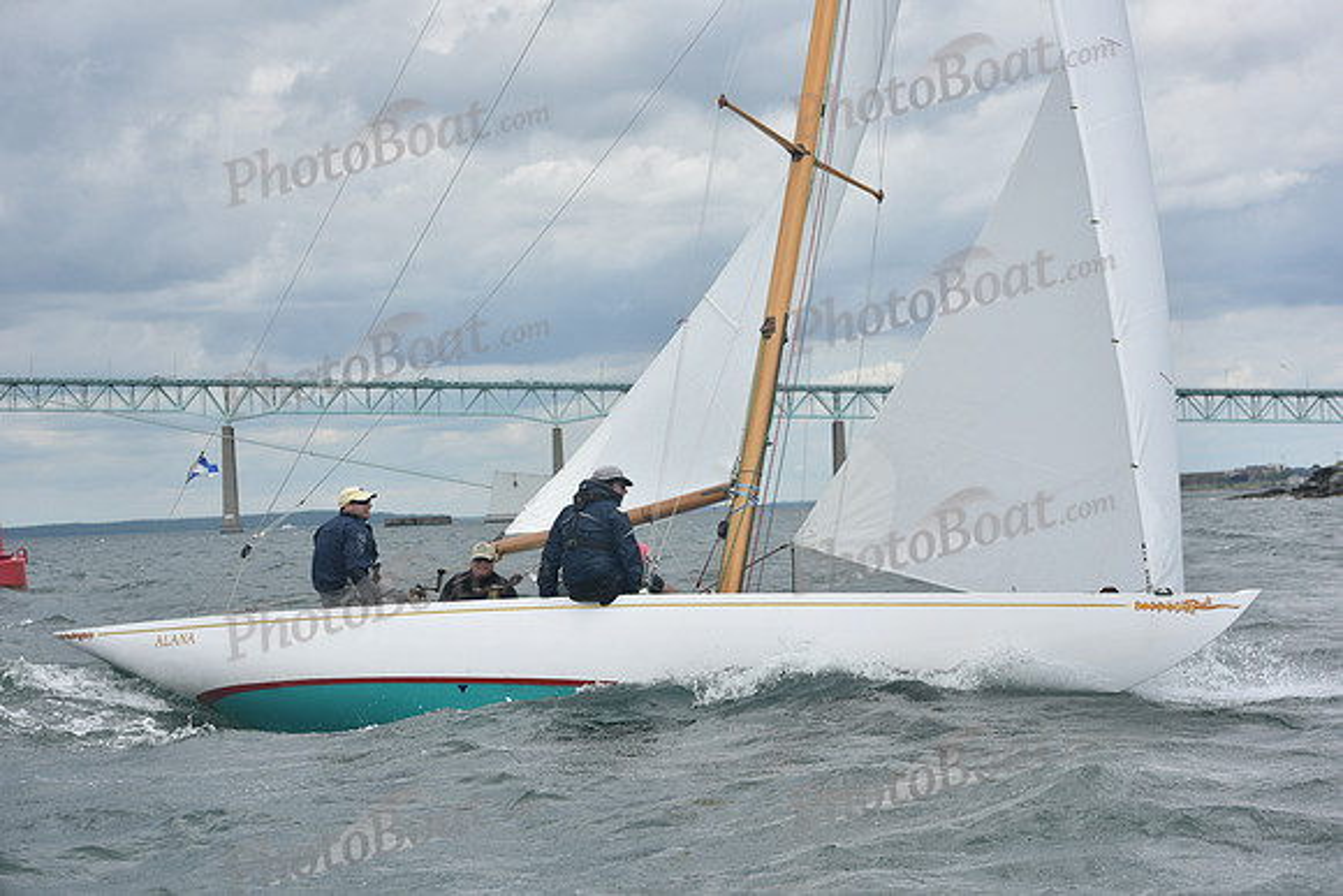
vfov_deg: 15.9
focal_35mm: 86
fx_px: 3209
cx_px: 672
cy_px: 448
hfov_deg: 23.6
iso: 250
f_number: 7.1
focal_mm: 86
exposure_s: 1/1000
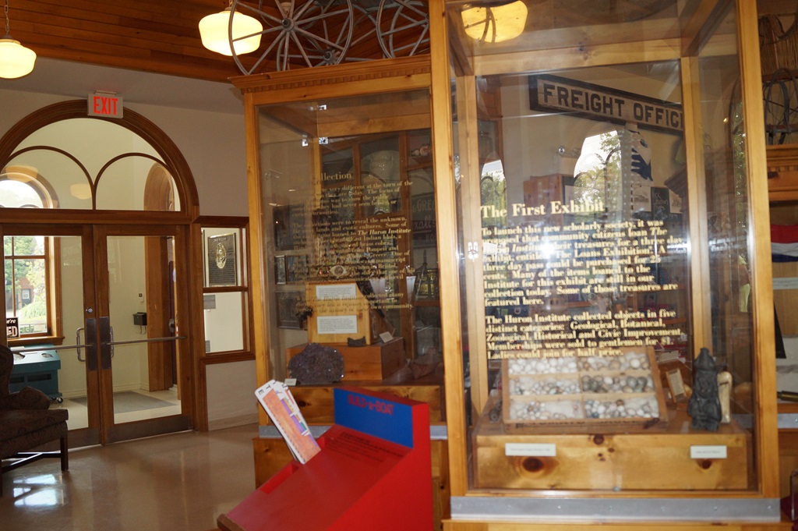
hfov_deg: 62.0
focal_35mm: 30
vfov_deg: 43.5
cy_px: 266
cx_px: 399
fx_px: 664
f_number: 4
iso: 800
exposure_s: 1/160
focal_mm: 20
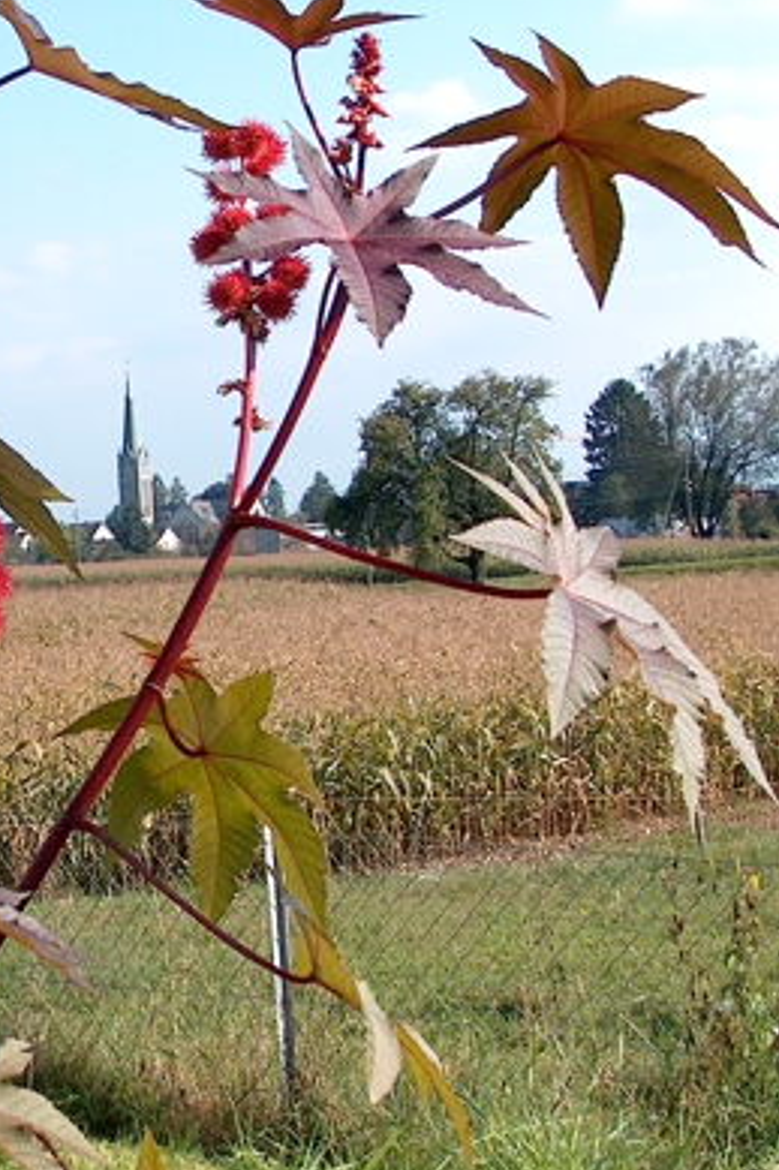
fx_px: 2989
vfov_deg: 22.1
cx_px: -69
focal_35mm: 92
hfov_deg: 14.5
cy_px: 623
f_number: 4.8
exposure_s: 1/293
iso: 100
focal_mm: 8.96
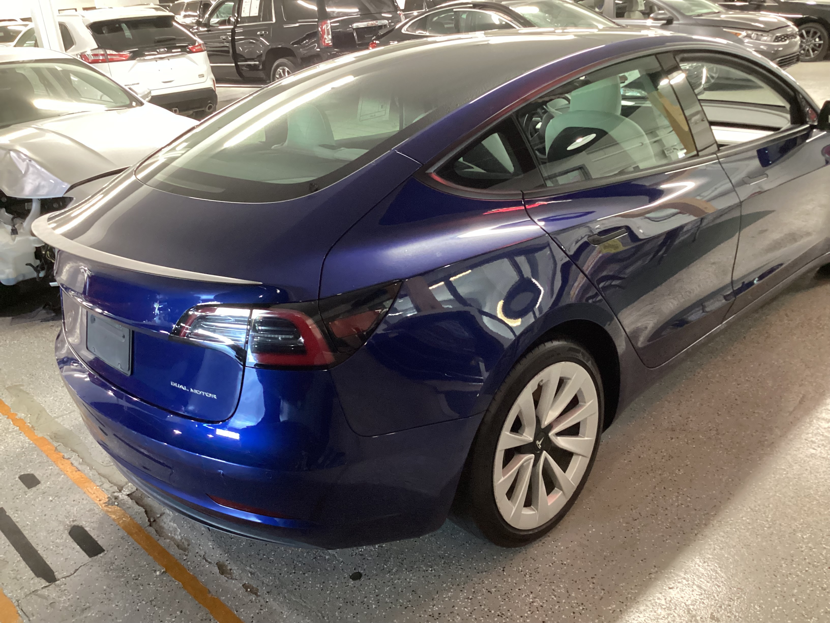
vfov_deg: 45.4
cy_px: 312
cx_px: 415
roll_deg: +4.0
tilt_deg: -24.4
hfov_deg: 58.4
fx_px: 743
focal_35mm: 31
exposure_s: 1/25
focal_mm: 3.3
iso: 500
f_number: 2.4
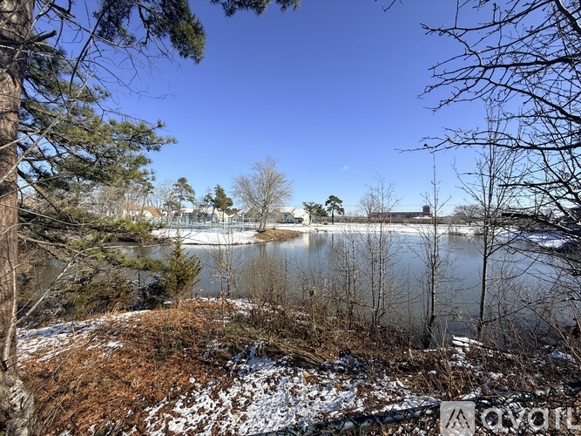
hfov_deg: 102.1
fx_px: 235
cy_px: 218
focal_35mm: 14
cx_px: 290
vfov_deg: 85.7
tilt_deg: +0.6
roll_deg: -0.7
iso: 50
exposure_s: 1/2506
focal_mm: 2.22
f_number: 2.2
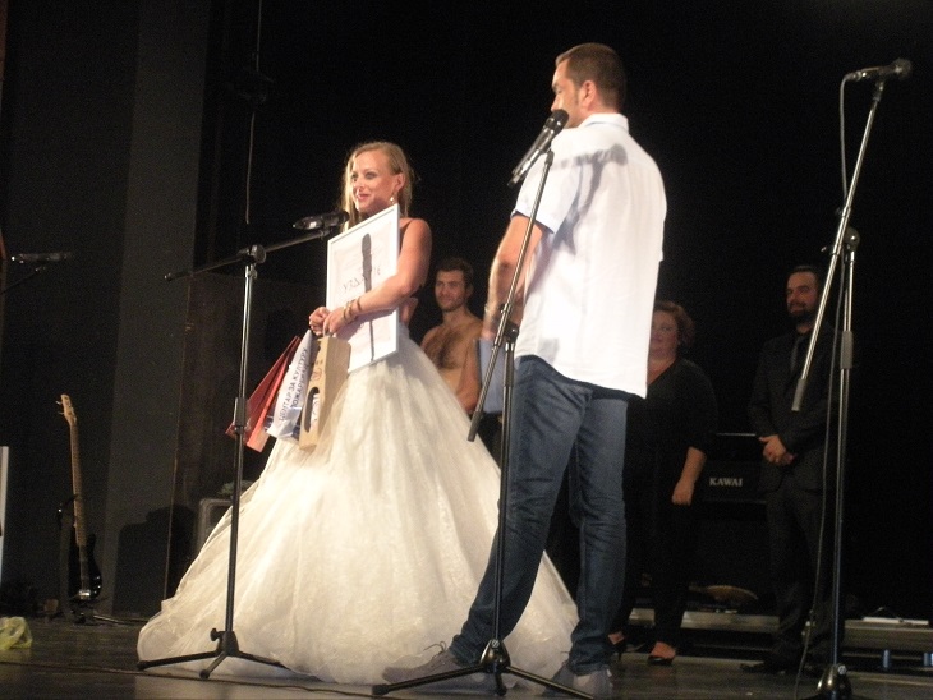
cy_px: 350
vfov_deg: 18.9
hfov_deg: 25.0
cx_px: 466
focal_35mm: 78
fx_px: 2103
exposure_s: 1/22.6
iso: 490
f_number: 4.8
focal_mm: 14.2
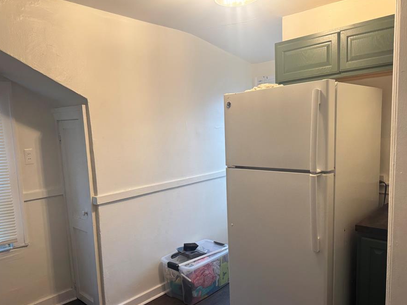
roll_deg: +2.2
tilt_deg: -9.2
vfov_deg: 49.6
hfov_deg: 63.4
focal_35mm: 28
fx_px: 329
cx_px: 195
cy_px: 175
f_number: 1.78
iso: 100
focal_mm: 6.76
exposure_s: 1/120
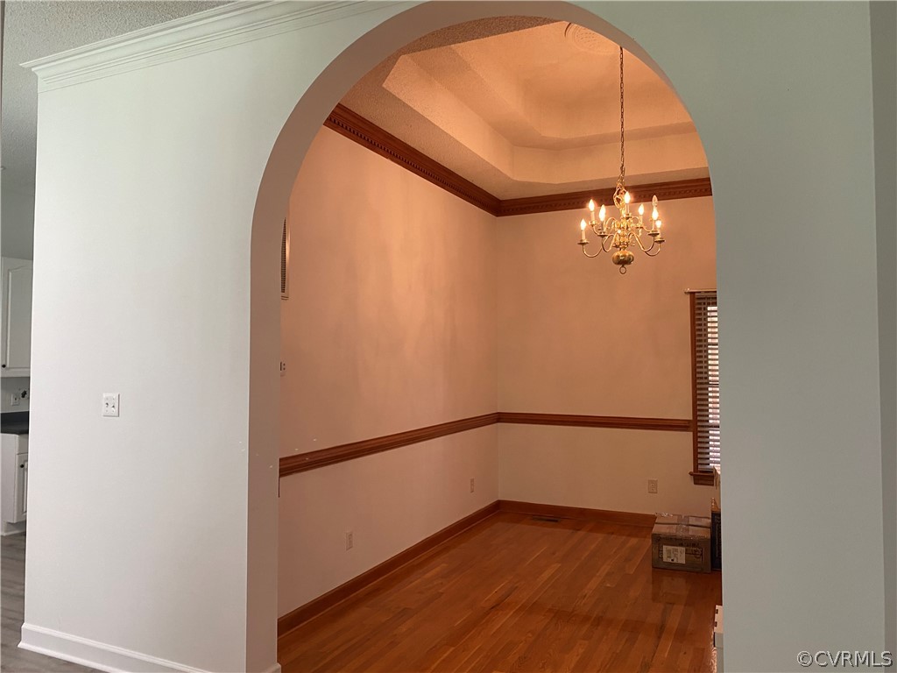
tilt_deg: +0.3
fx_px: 674
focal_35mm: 26
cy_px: 336
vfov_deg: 53.1
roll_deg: -1.1
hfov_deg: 67.3
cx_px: 448
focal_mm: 4.25
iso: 100
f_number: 1.8
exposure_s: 1/60
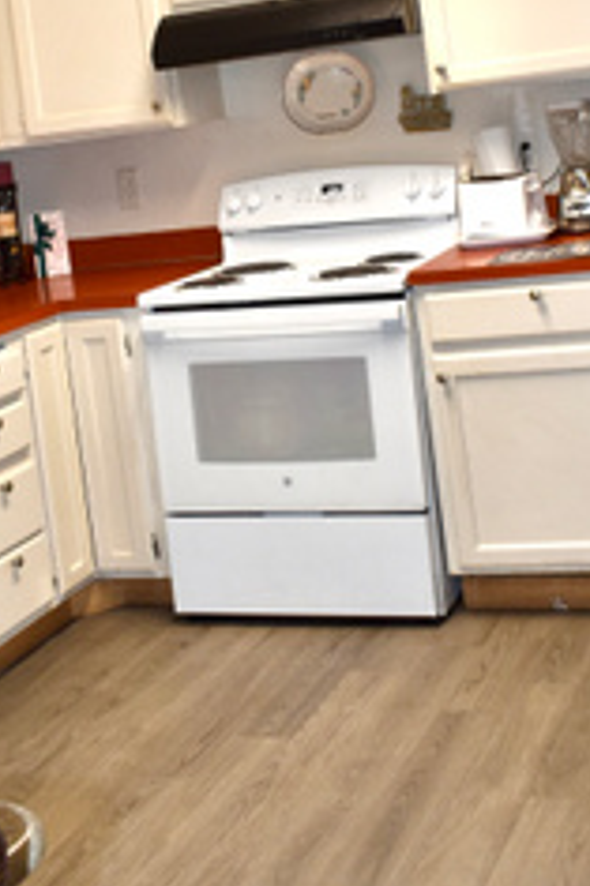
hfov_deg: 24.5
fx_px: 1354
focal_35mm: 55
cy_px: 169
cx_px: 389
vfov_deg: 35.0
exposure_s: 1/30
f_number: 5.6
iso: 200
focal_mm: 18
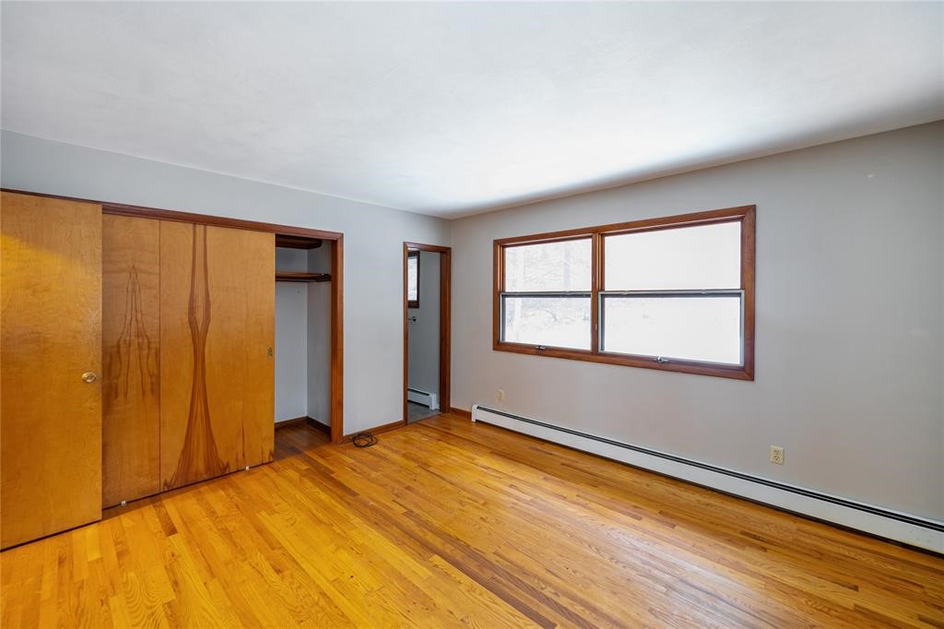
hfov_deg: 104.3
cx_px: 472
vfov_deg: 81.2
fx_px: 367
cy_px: 314
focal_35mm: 14
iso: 100
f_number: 5.6
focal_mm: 14
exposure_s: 10
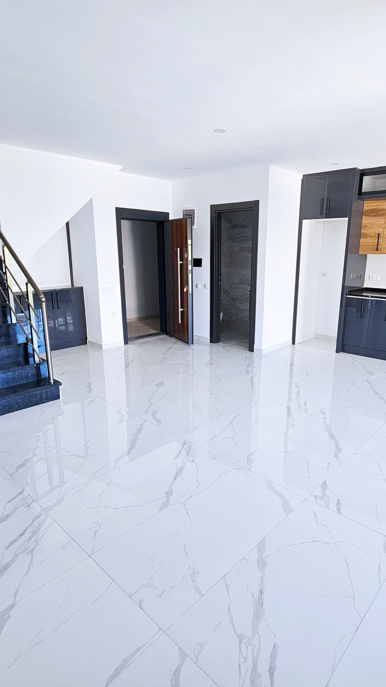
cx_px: 216
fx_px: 346
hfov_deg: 58.2
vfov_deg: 89.6
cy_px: 344
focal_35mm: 19
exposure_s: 1/50
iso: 64
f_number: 2.2
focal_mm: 2.2
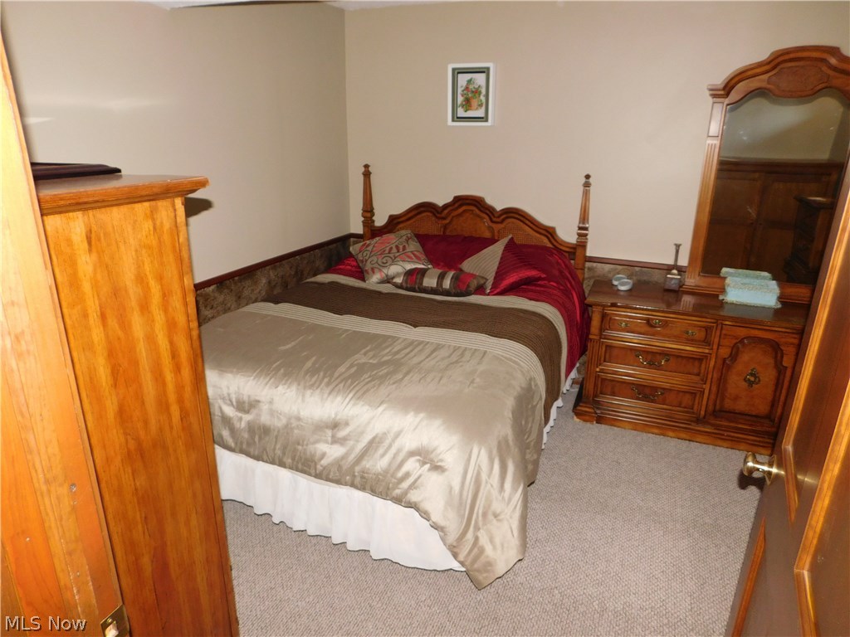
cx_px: 425
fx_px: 565
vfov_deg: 58.9
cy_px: 318
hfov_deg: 73.9
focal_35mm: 23
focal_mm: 4
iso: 200
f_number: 3
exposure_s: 1/30
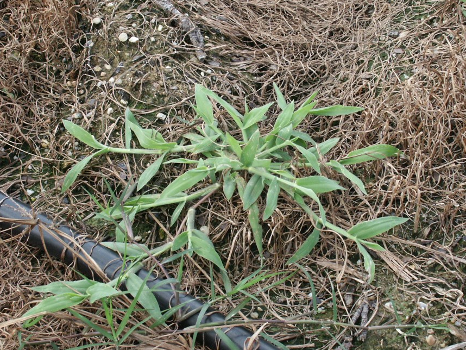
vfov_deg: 16.2
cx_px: 240
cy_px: 171
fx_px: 1225
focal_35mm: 91
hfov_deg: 21.5
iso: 100
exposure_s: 1/180
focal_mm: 15.24
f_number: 5.6
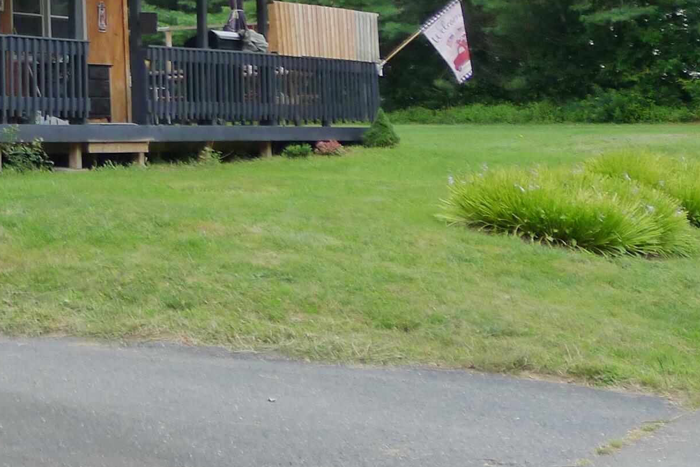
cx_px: -120
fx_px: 1926
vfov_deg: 13.6
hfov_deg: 19.5
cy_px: -46
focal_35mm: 99
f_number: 2.8
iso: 125
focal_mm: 8.5
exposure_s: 1/320
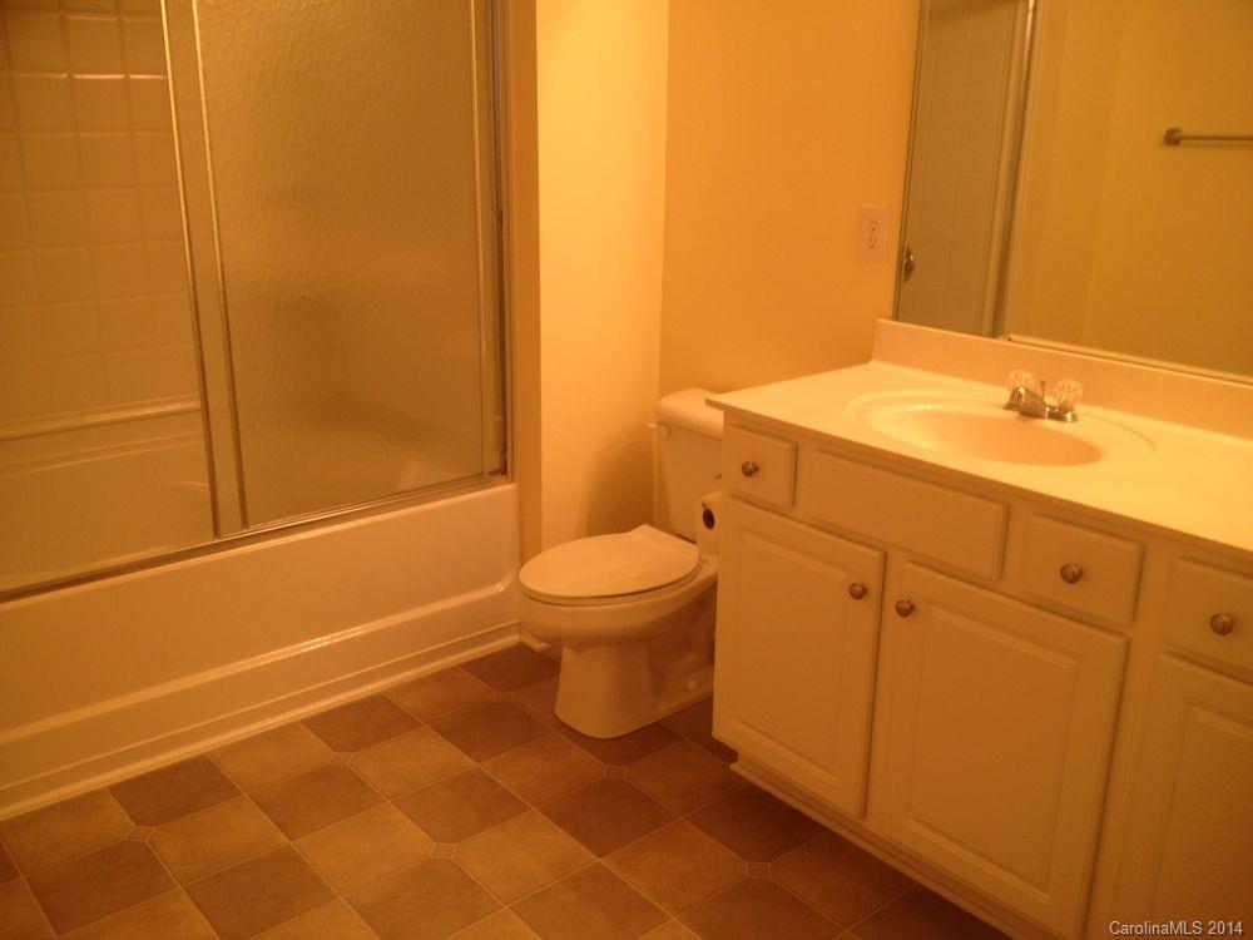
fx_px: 1267
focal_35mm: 35
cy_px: 470
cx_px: 626
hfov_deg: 52.6
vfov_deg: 40.7
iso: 64
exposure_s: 1/20
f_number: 2.4
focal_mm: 4.28
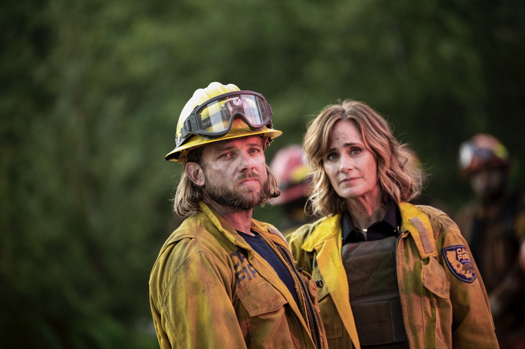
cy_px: 174
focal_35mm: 200
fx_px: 2914
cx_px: 262
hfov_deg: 10.3
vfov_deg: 6.9
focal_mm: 200
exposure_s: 1/640
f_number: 2.8
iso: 400
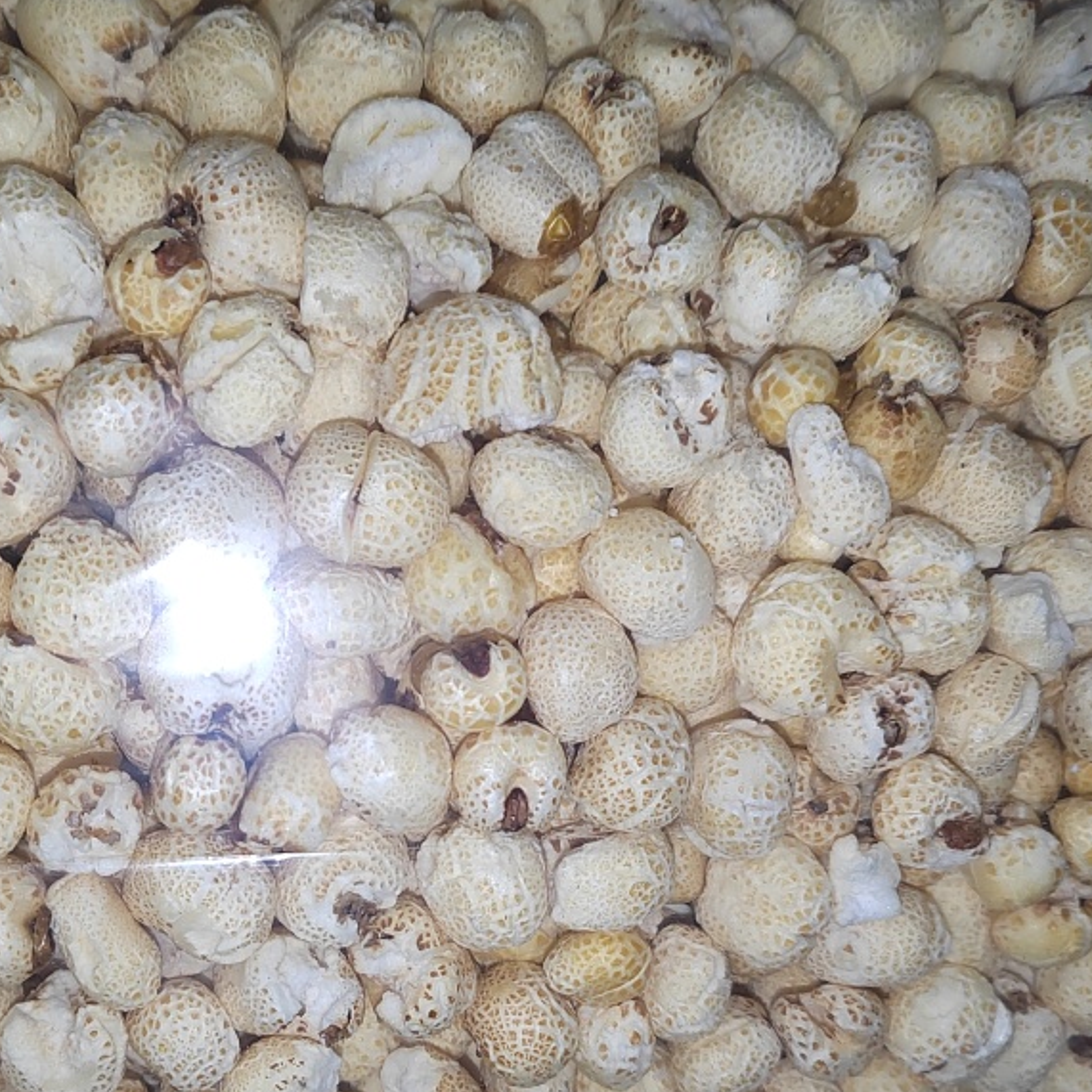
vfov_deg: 42.7
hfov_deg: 43.4
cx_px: 384
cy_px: 802
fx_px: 1356
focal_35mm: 38
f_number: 1.9
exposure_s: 1/100
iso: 2081
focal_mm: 5.52
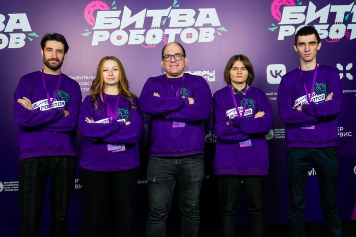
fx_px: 356
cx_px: 178
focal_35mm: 36
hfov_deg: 53.1
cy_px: 118
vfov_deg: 36.9
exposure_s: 1/200
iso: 1600
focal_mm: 36
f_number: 2.8
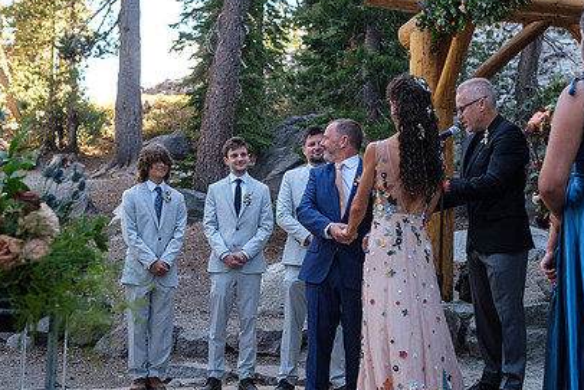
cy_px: 188
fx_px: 811
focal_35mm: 50
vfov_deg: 27.0
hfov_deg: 39.5
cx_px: 342
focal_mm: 23
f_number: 2.8
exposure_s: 1/75
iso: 160
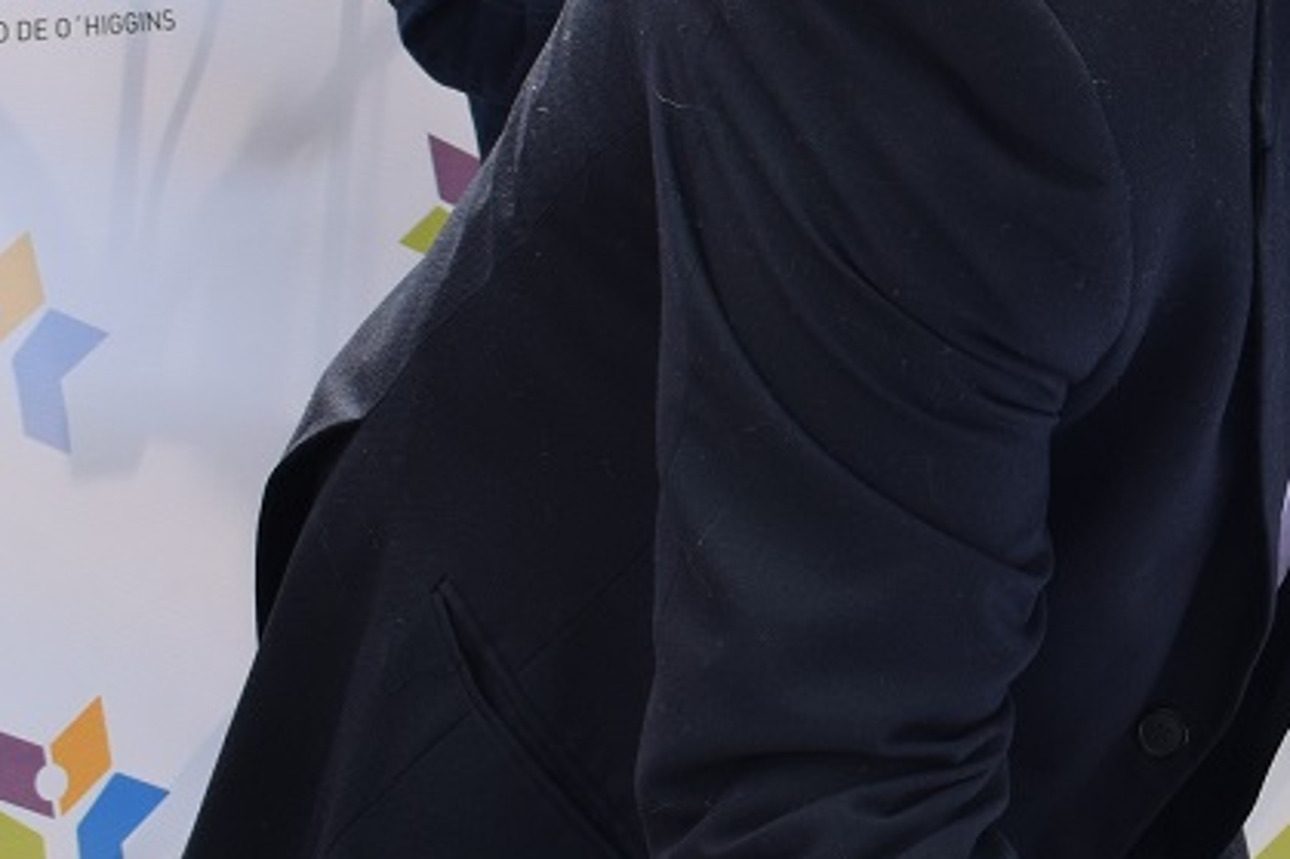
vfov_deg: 12.7
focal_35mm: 107
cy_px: 400
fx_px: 3848
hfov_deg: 17.7
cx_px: 1715
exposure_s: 1/320
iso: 200
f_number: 9
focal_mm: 25
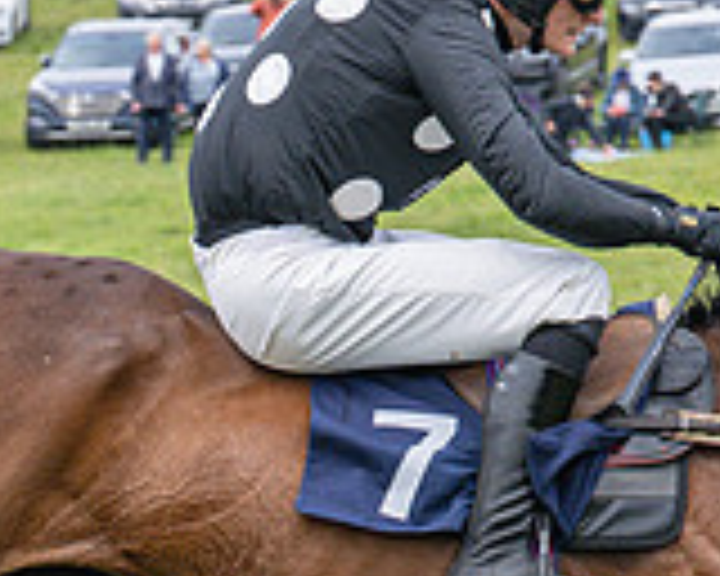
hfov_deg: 4.6
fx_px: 9035
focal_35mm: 424
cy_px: 628
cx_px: 618
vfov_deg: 3.6
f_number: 5
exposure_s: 1/1600
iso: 400
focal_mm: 70
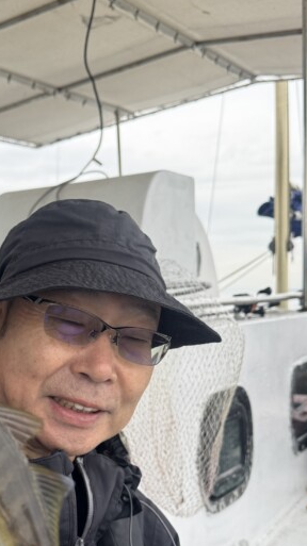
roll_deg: +0.9
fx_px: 739
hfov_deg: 23.2
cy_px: 360
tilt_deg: -4.9
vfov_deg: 40.2
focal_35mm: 51
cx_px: 69
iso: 64
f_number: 1.78
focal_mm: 6.76
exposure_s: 1/191
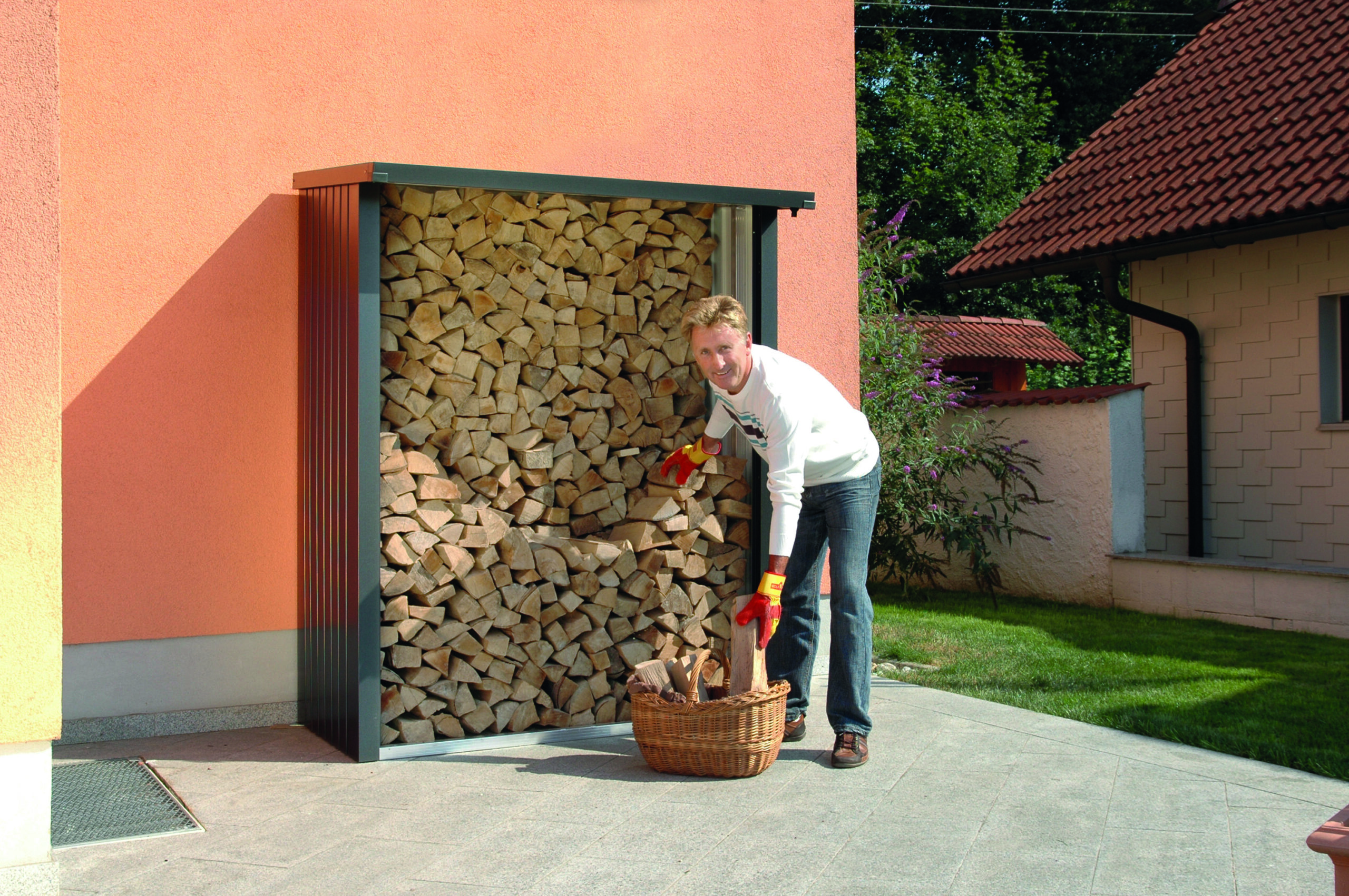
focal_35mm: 44
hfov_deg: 45.0
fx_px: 1629
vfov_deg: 30.8
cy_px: 448
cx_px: 674
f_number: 8
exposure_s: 1/320
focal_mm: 29
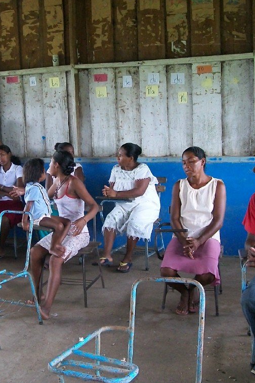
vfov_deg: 38.9
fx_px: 542
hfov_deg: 26.1
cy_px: 193
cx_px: 56
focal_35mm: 51
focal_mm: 6
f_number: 2.7
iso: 200
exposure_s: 1/80
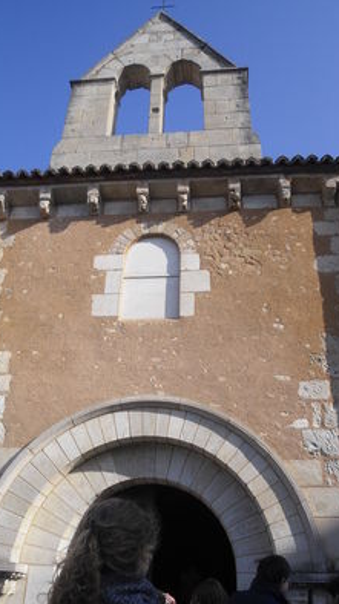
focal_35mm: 31
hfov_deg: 37.6
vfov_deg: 62.7
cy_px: 300
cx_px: 147
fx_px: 496
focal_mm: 4.65
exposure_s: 1/200
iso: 64
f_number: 7.8
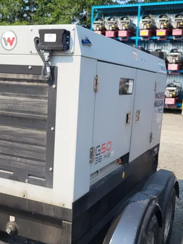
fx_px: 324
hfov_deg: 31.5
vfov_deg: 41.2
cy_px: 130
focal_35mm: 46
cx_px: 80
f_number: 1.8
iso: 40
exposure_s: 1/1429
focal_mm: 5.4
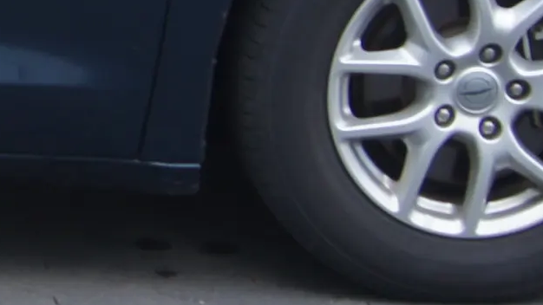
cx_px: -527
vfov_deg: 5.6
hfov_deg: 9.5
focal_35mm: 212
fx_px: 3052
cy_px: -211
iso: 100
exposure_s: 1/80
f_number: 5.6
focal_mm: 22
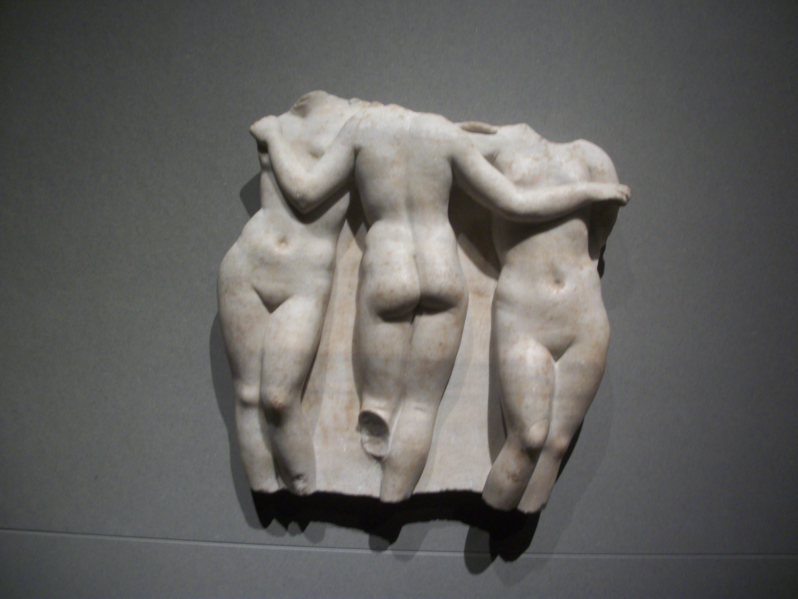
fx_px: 807
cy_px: 300
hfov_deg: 52.6
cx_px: 399
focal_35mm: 35
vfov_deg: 40.7
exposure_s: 1/15
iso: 160
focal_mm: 6.3
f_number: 3.1
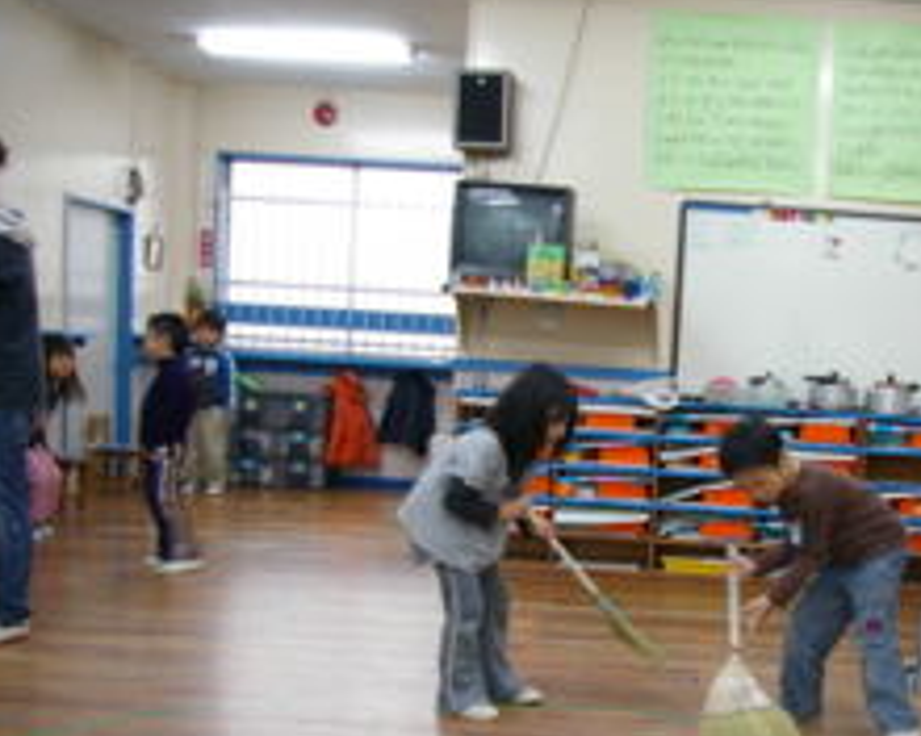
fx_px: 1254
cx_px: 733
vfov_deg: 32.4
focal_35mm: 46
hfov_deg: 38.8
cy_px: 500
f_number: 3.5
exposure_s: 1/20
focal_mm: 18
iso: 200
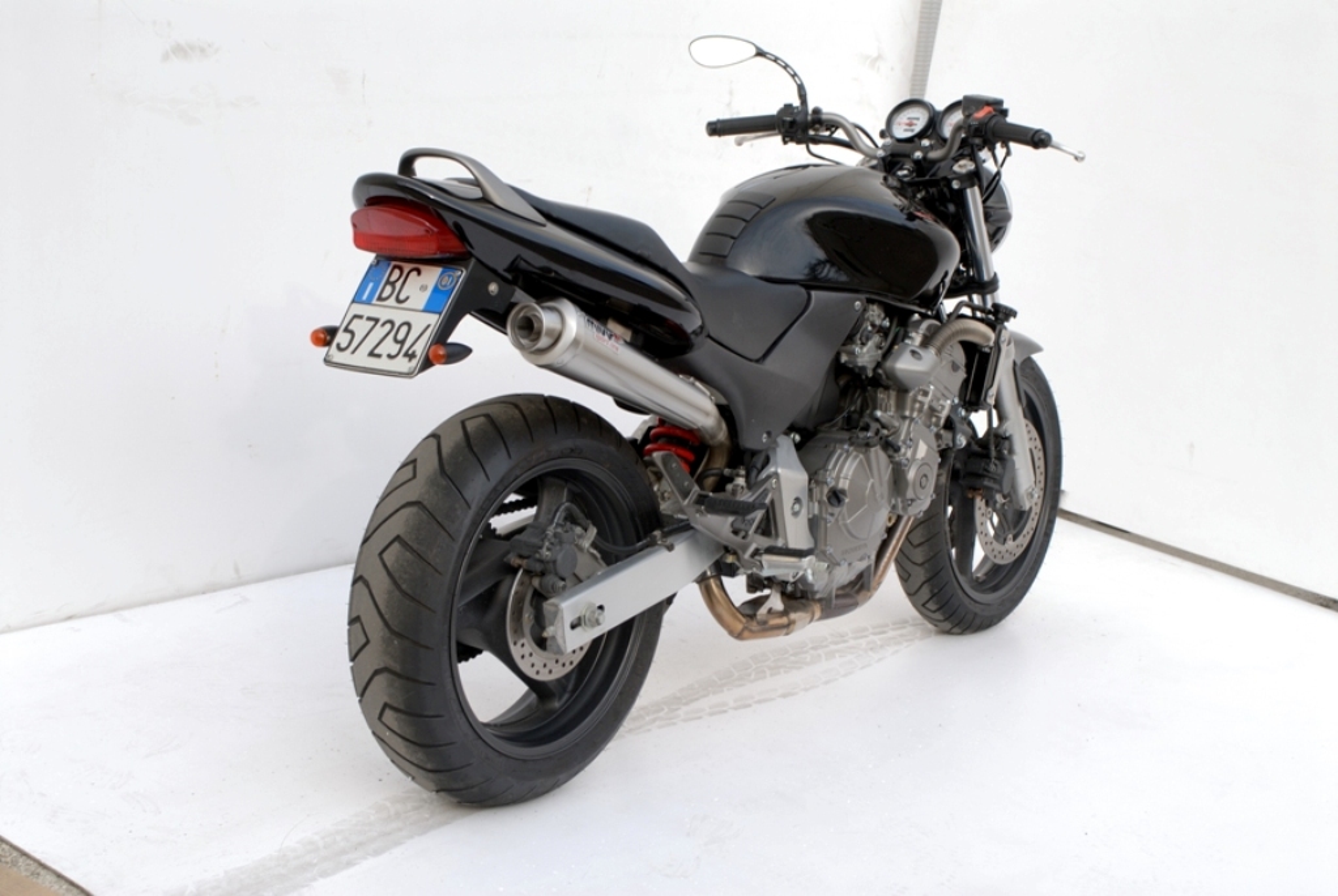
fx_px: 2233
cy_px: 448
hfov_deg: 33.4
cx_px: 669
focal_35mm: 60
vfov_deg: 22.7
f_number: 5.6
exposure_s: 1/80
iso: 100
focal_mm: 40
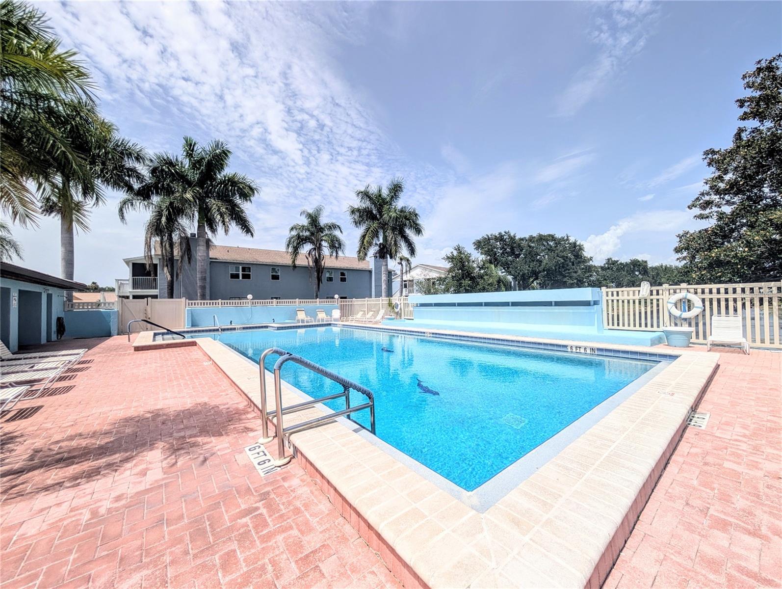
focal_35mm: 12
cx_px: 391
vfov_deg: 94.6
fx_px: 271
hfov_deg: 110.5
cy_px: 294
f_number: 1.7
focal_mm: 2.02
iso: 55
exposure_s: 1/4878
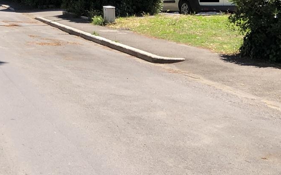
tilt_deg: +1.5
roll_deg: +0.5
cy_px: -41
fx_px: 658
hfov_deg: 21.1
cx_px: -117
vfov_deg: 14.6
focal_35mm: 86
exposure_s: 1/1200
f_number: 1.8
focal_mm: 4
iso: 20
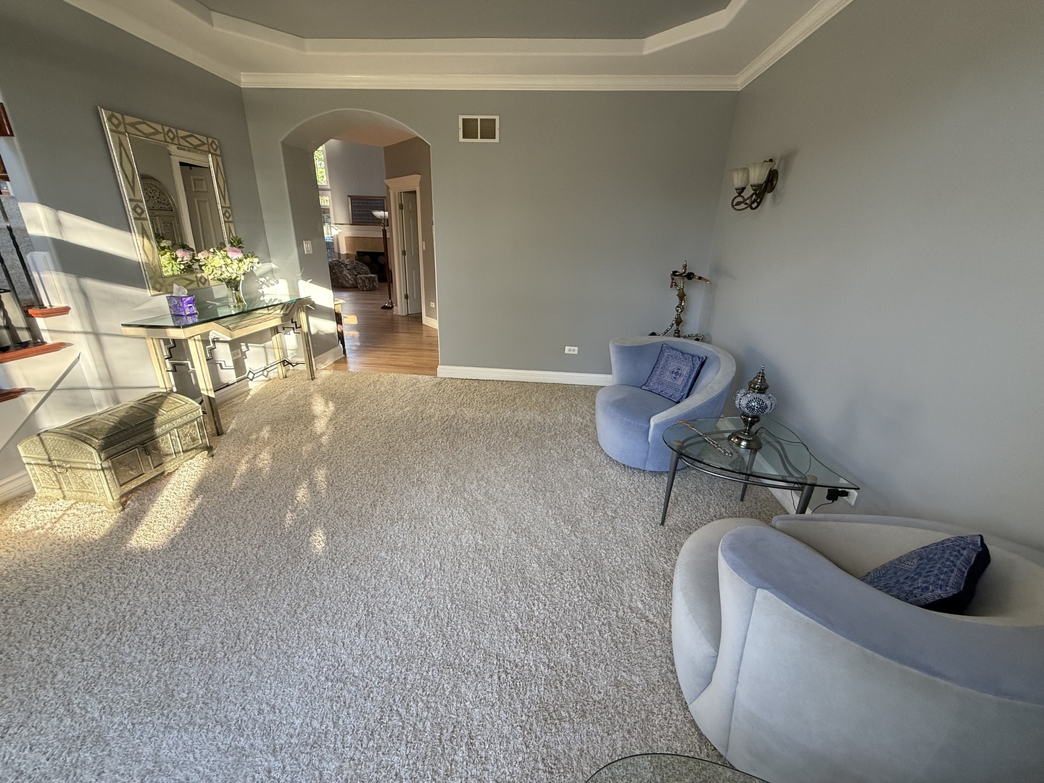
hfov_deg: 102.1
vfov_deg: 85.7
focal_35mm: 14
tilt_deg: -19.5
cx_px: 522
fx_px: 422
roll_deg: -2.0
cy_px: 392
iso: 200
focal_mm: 2.22
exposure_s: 1/99
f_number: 2.2
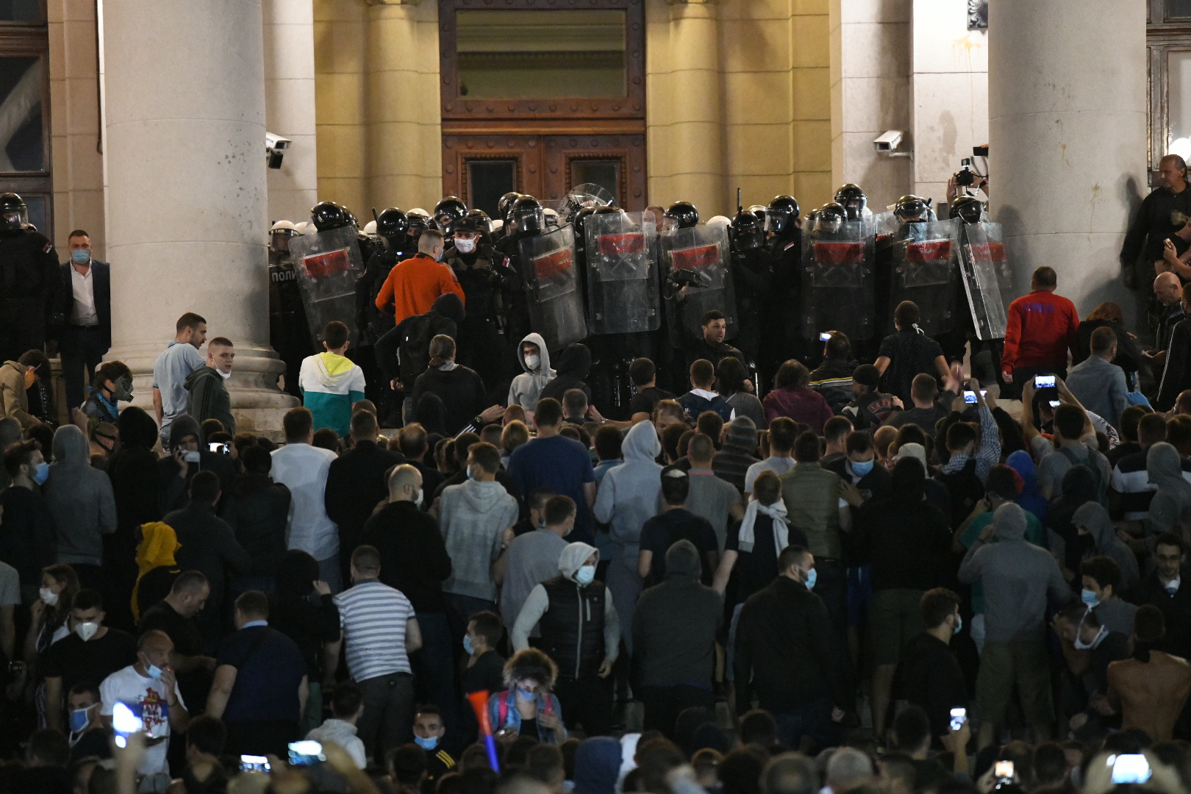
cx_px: 596
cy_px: 397
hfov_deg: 10.3
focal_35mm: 200
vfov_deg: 6.9
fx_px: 6616
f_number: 2.8
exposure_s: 1/80
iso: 16000
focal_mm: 200
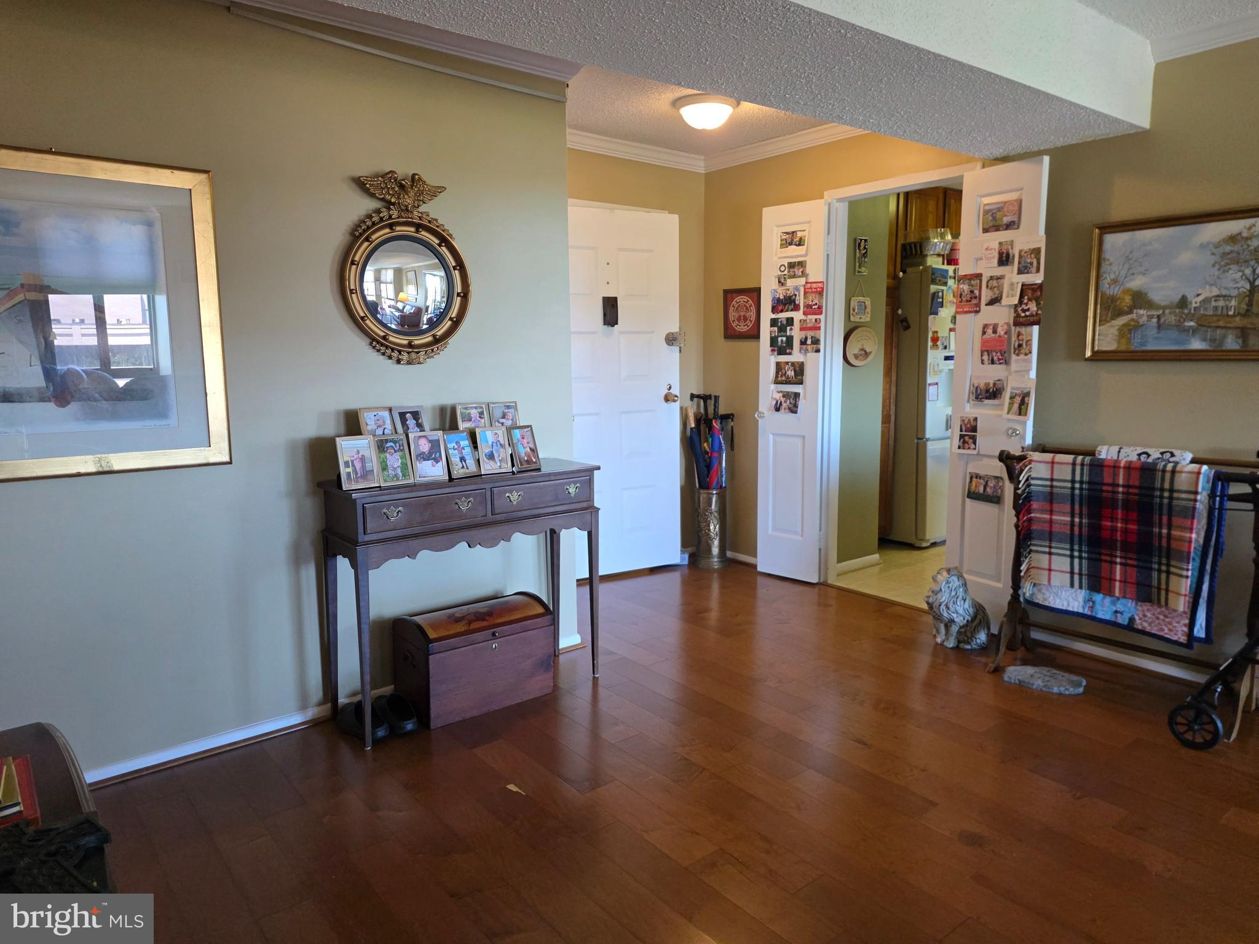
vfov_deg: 58.9
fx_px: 837
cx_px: 630
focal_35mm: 23
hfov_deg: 73.9
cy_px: 472
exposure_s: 1/120
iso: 400
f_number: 1.7
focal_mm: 6.3
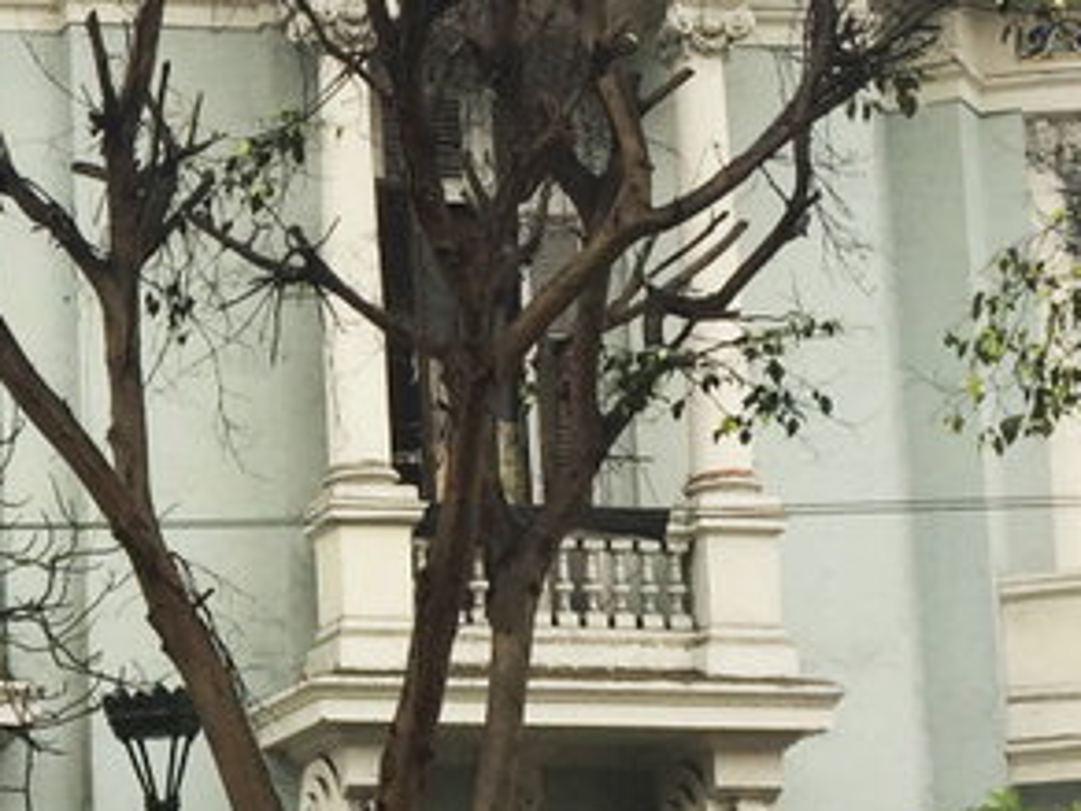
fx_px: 3716
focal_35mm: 119
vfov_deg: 12.4
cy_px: 630
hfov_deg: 15.4
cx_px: -489
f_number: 2.2
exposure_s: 1/130
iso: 32
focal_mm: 4.15
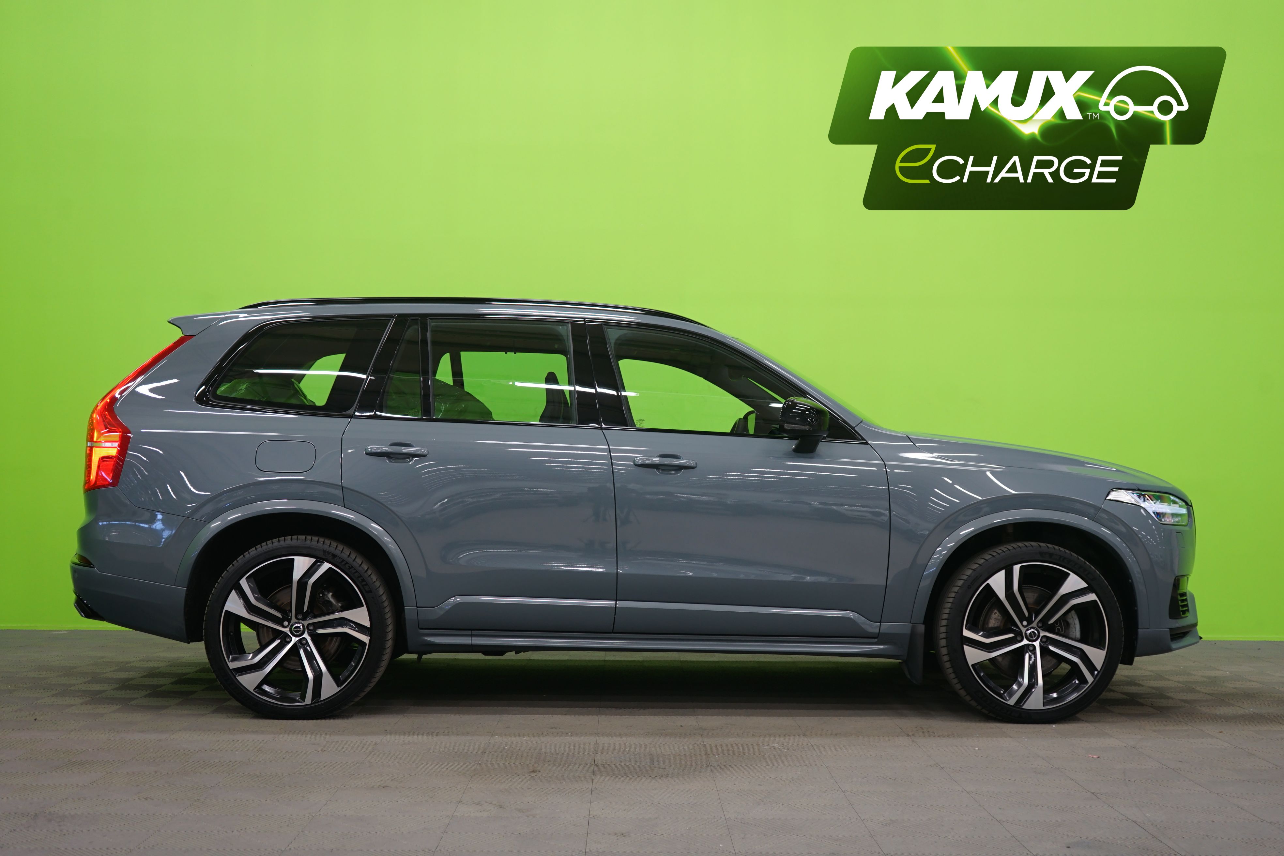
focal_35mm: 41
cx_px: 642
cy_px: 428
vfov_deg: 32.6
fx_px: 1462
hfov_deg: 47.4
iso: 400
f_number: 4.5
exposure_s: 1/8
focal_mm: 41
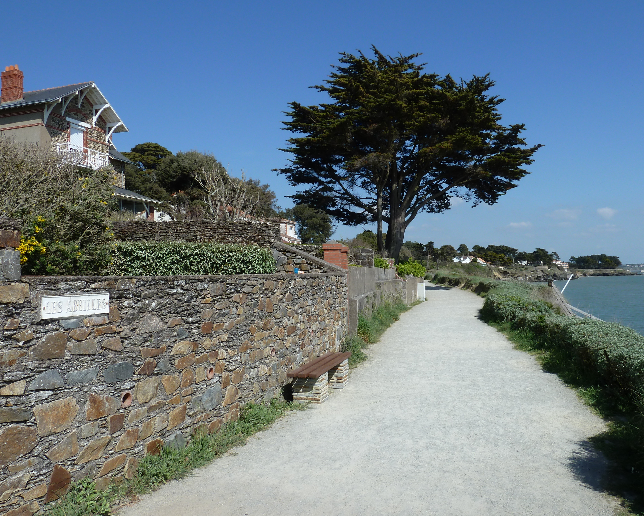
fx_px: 515
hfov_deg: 63.9
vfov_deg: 53.2
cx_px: 352
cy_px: 265
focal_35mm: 27
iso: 80
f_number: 5
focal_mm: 4.1
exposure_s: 1/500
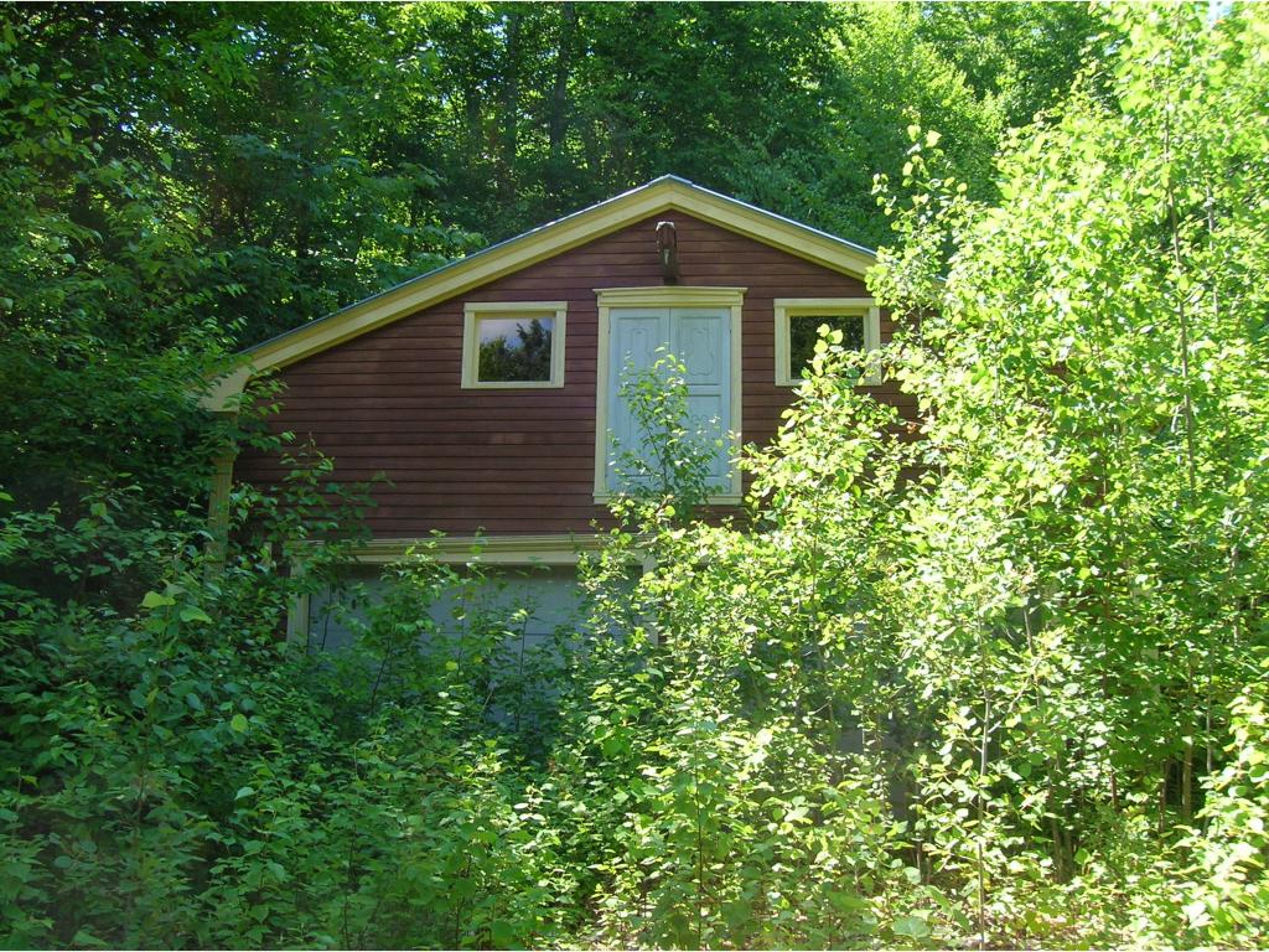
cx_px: 634
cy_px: 476
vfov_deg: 41.8
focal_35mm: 34
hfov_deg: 54.0
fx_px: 1246
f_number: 4.9
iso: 50
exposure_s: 1/54.4
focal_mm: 5.7
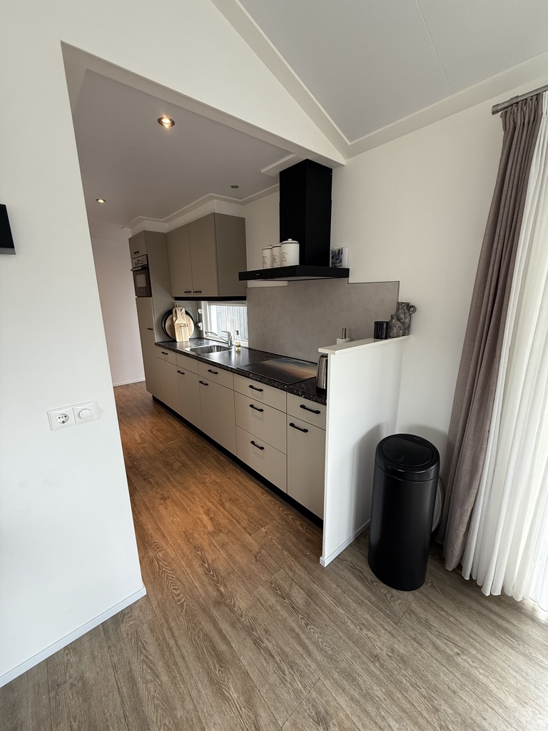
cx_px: 274
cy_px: 366
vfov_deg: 102.1
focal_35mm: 14
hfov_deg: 85.7
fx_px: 296
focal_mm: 2.22
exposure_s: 1/99
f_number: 2.2
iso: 250
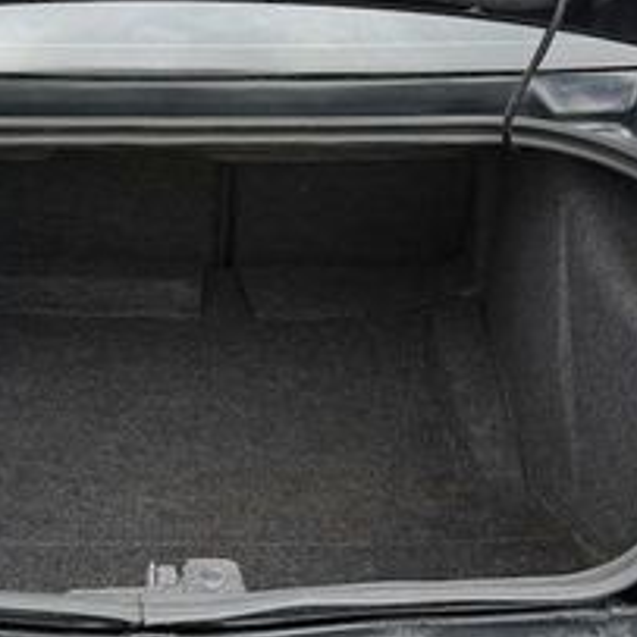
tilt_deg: -17.9
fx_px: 1395
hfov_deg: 25.5
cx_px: 169
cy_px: 66
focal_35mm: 67
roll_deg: +0.9
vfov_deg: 25.0
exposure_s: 1/298
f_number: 1.78
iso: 80
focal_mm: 6.76
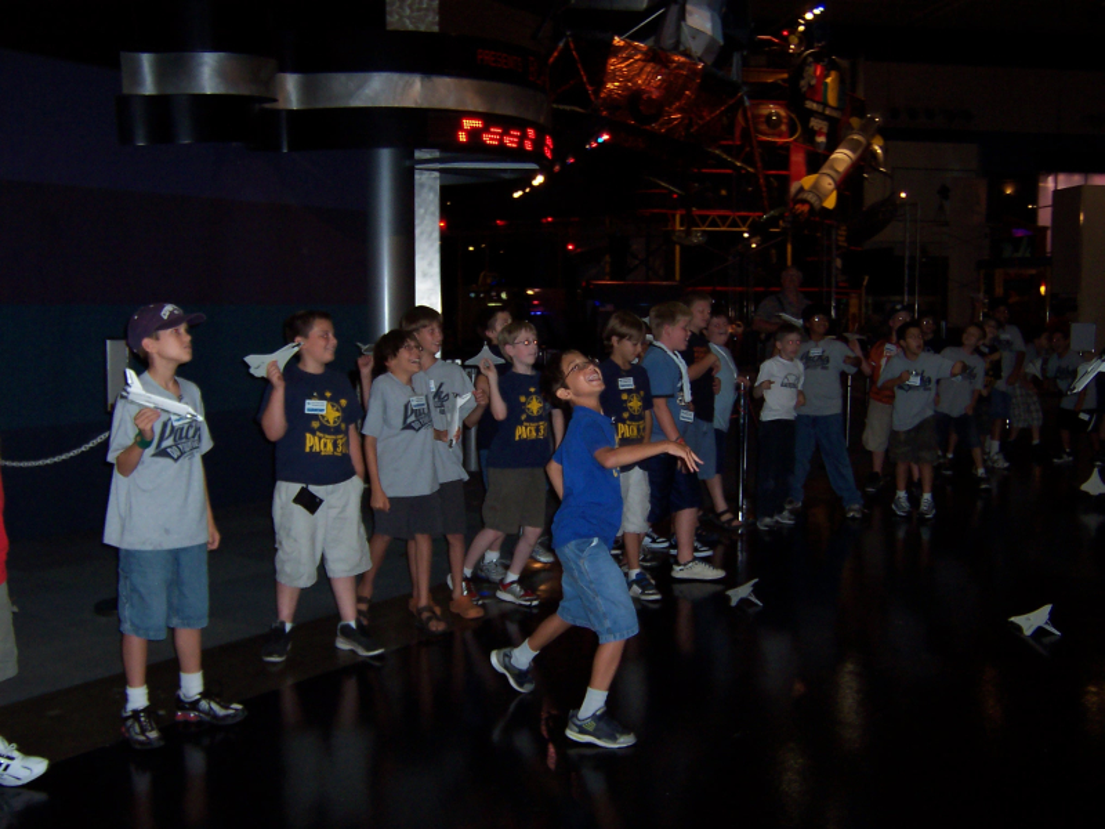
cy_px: 414
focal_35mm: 36
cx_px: 552
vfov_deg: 39.7
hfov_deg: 51.4
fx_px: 1149
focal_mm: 5.6
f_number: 2.8
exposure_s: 1/60
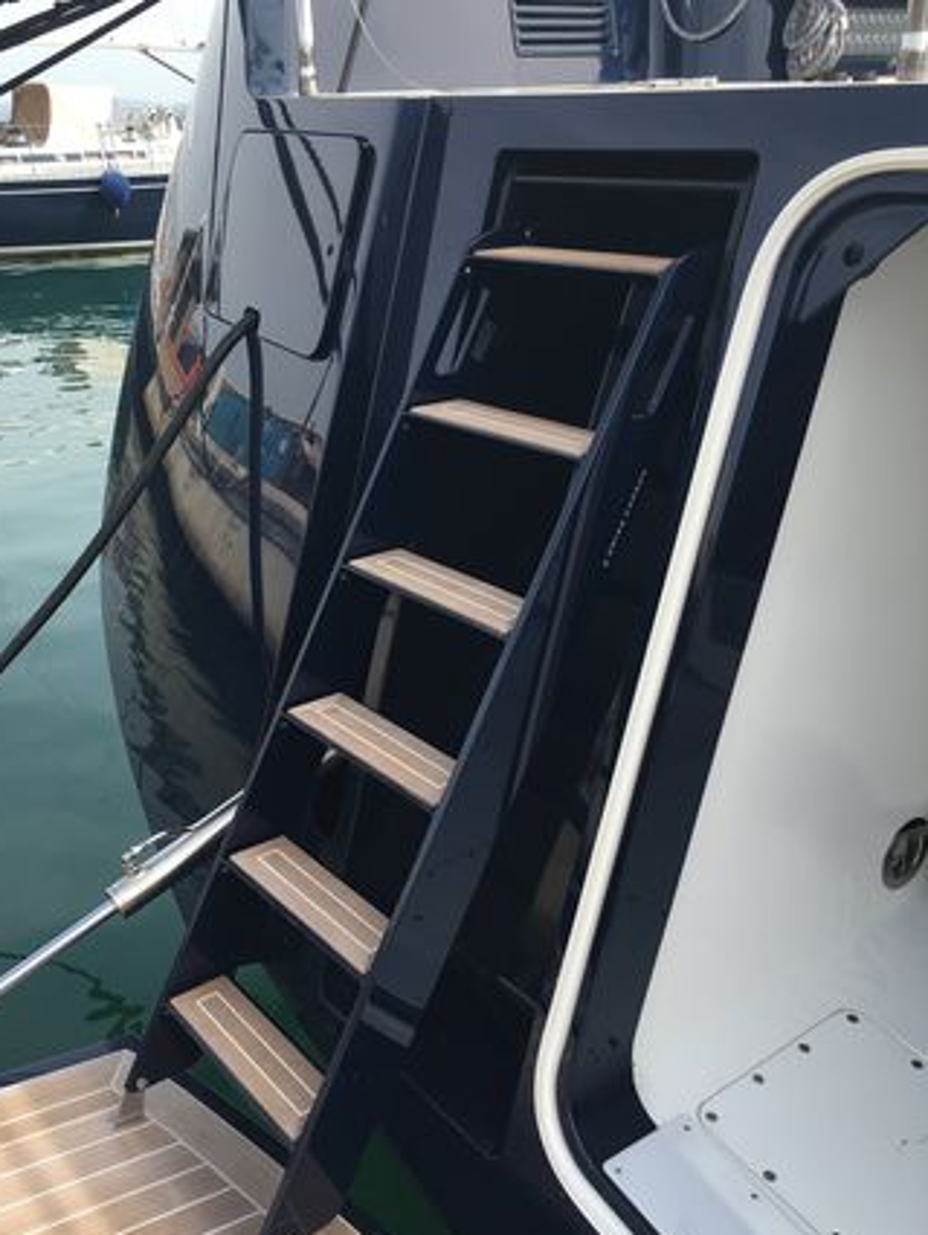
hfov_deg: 41.7
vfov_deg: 53.8
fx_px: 1214
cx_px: 387
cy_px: 678
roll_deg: +2.5
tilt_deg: -24.6
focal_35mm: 34
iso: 25
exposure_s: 1/549
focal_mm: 4.15
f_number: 2.2
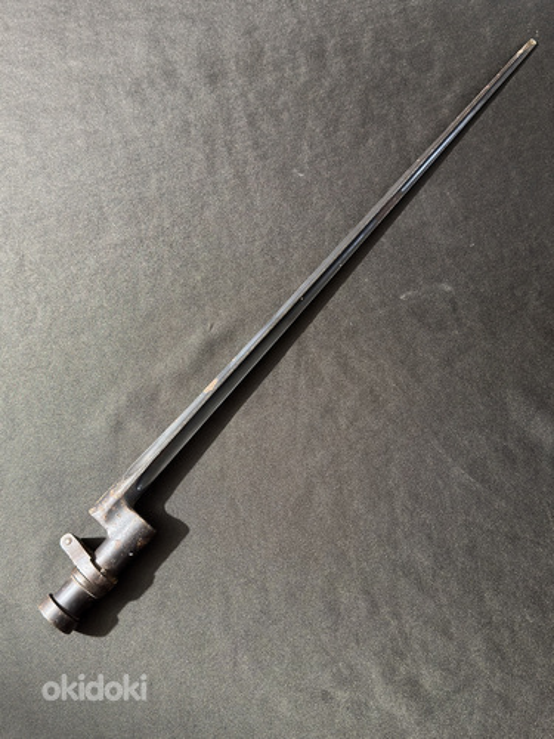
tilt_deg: -71.0
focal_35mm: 35
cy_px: 370
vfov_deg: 52.6
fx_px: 747
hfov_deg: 40.7
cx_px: 277
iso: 400
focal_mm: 6.76
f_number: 1.78
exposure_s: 1/33
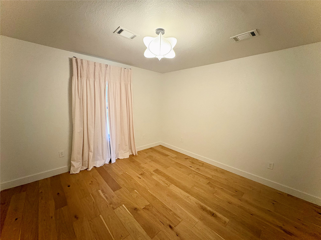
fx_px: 130
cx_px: 160
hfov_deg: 102.1
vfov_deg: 85.7
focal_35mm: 14
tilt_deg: -7.8
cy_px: 120
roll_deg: -1.9
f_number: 2.2
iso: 800
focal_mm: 2.22
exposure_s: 1/40
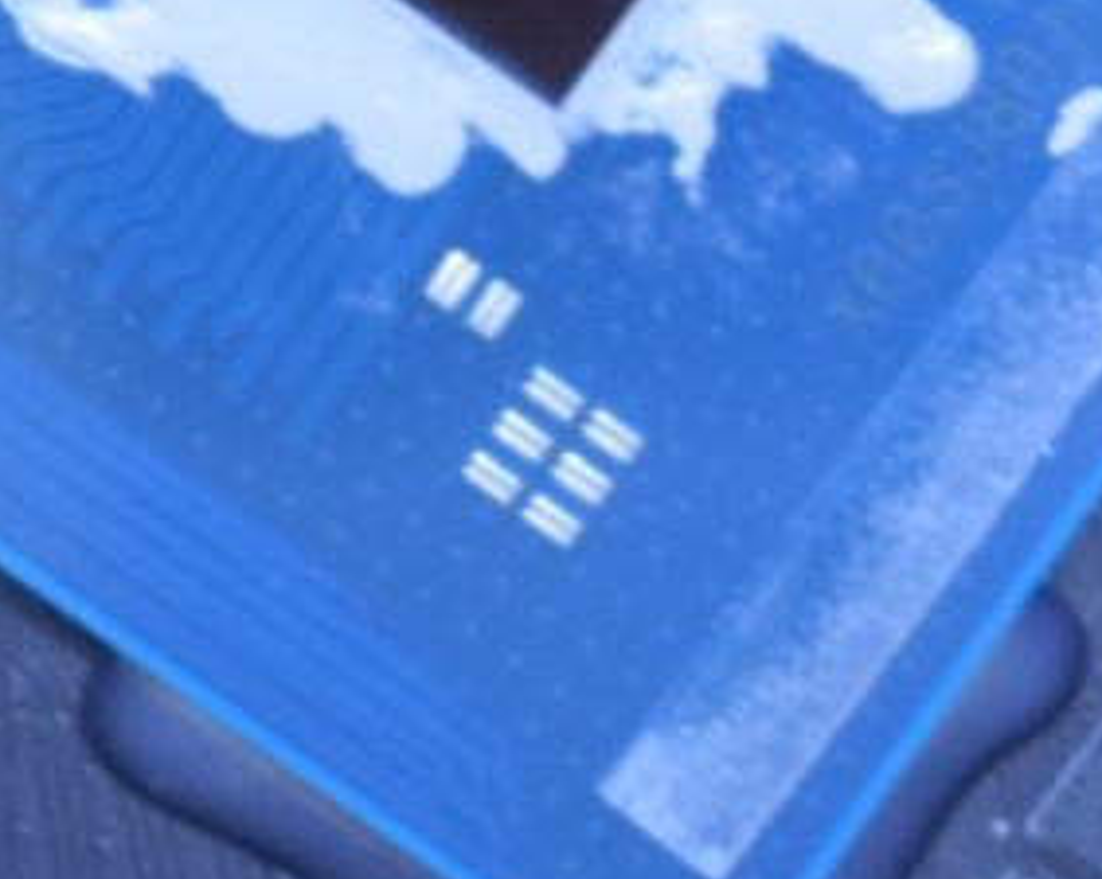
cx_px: 180
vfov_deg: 2.6
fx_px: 19340
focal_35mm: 594
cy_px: -512
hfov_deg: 3.3
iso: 1600
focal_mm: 55
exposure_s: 1/10
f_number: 6.3
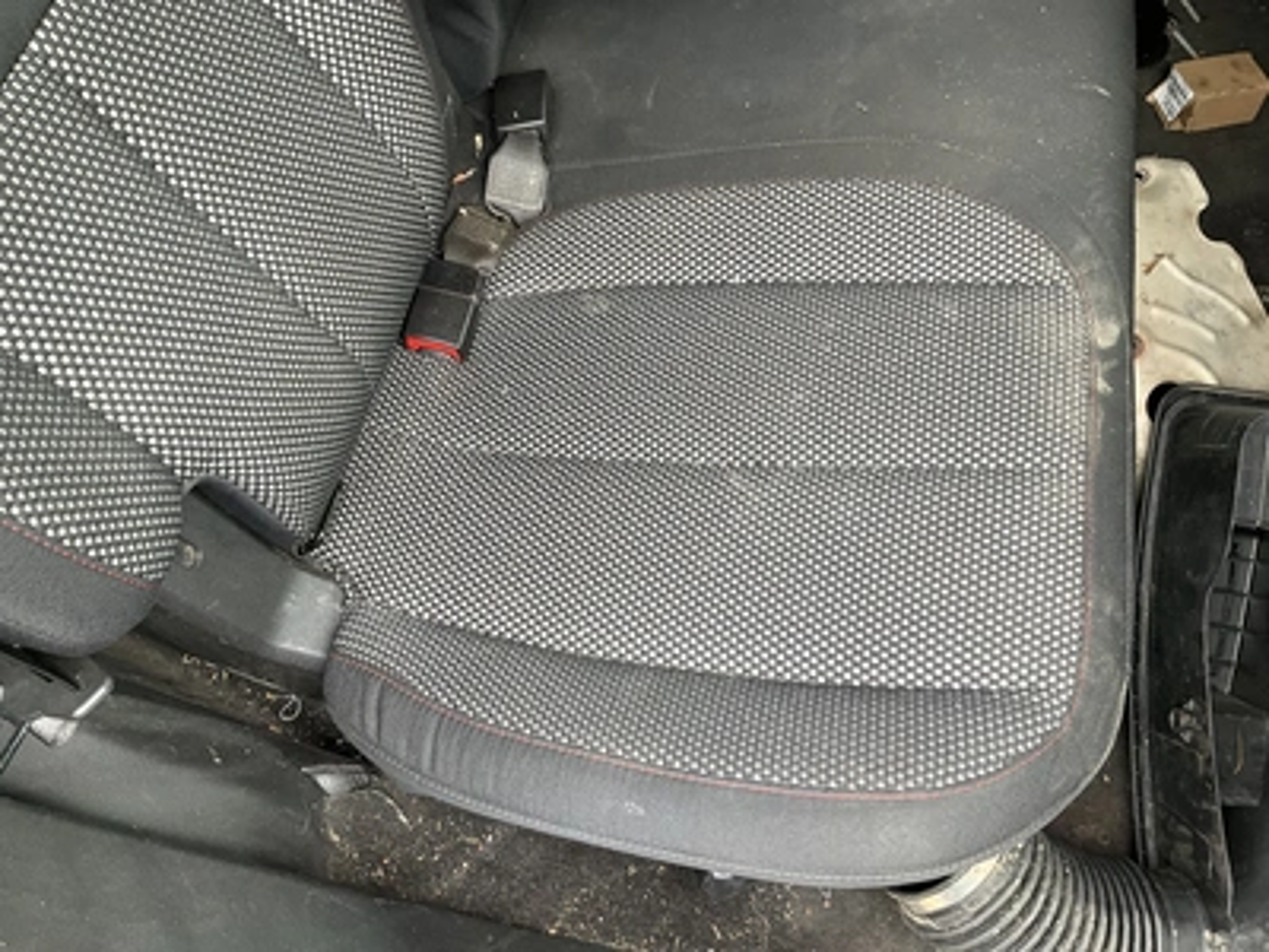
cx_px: 634
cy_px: 476
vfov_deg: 48.2
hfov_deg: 61.7
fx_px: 1063
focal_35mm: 29
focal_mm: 3
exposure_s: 1/90
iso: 64
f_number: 1.8
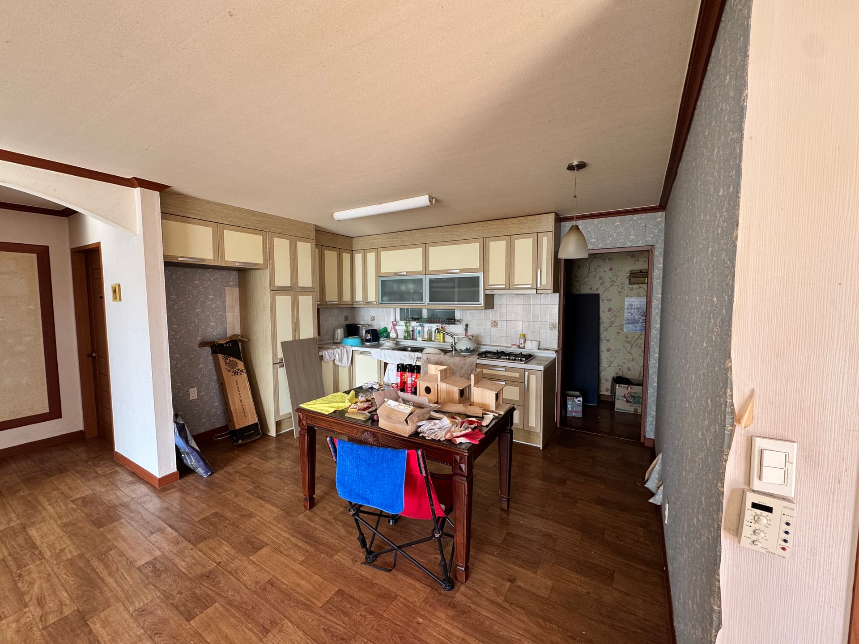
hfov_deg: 102.1
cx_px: 430
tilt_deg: -4.0
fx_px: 347
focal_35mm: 14
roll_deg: +0.3
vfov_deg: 85.7
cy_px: 322
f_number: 2.2
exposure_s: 1/99
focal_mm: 2.22
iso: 160
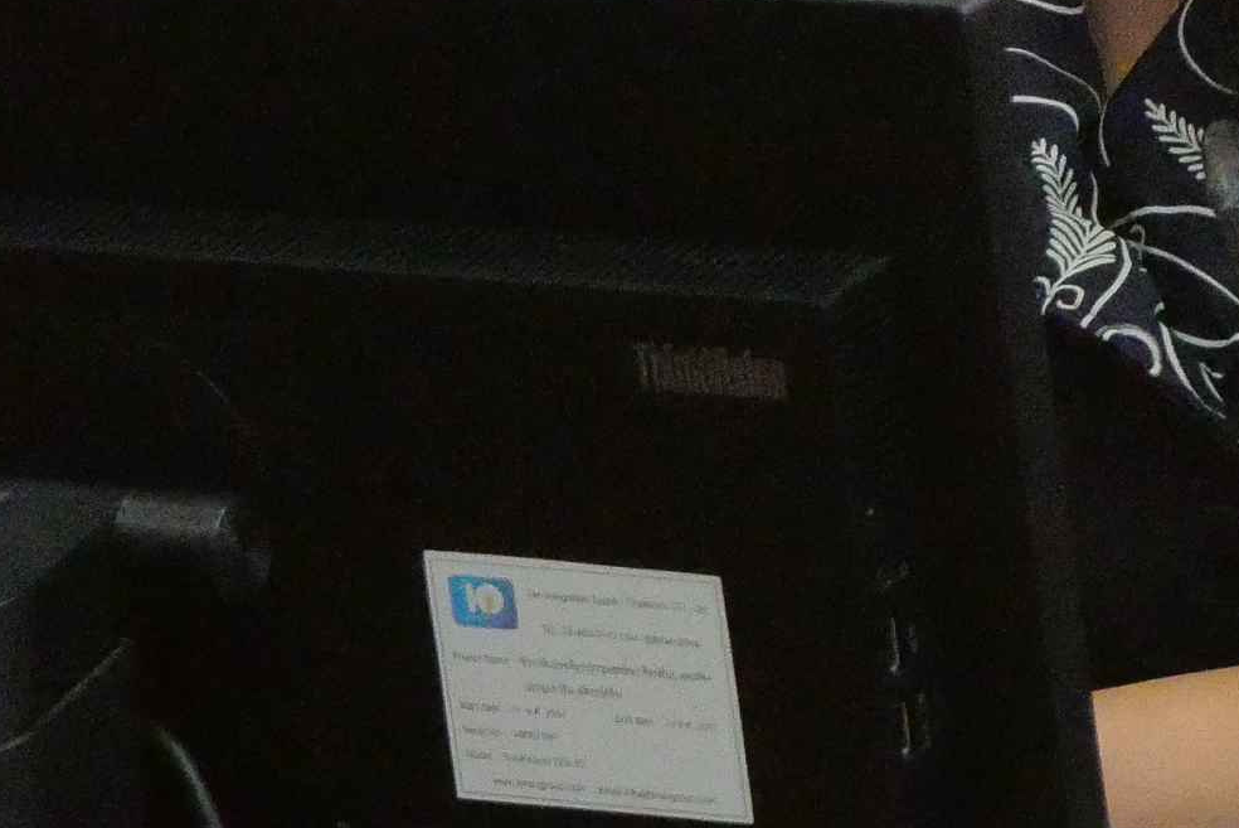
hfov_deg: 4.4
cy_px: -250
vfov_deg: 2.9
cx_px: 1600
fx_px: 16113
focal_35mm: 468
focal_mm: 60
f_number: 5.6
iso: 6400
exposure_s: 1/160
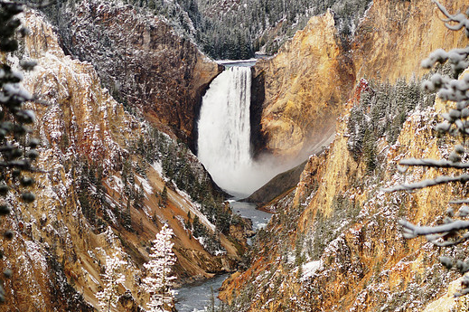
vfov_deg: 10.2
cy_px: 172
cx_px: 221
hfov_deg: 15.3
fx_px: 1744
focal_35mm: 134
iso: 100
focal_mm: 80
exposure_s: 1/60
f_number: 4.5
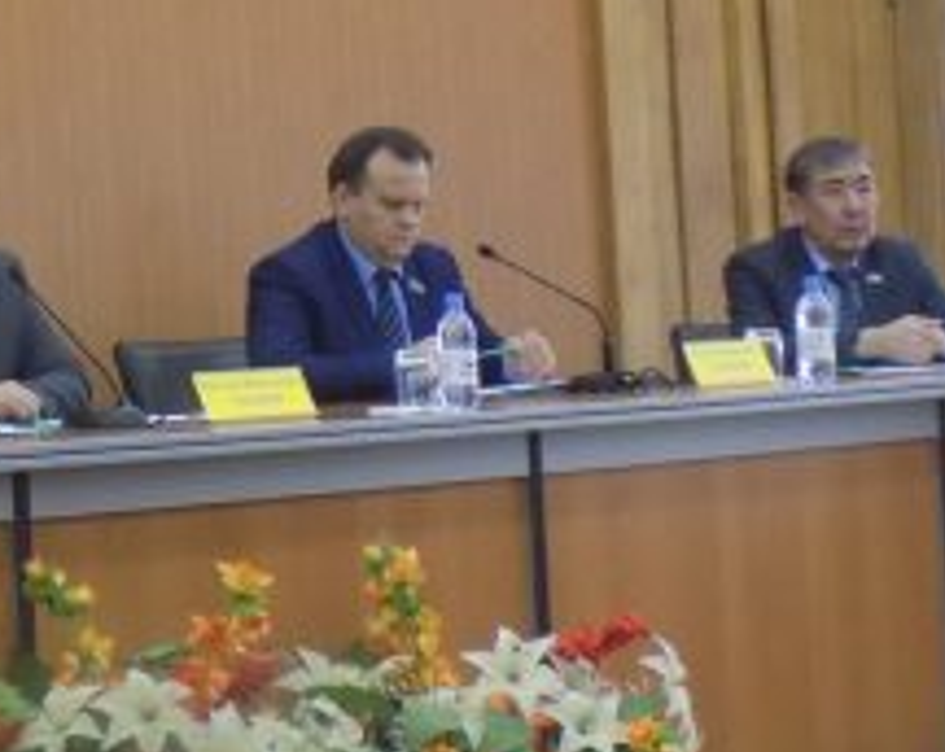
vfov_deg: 12.2
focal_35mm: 125
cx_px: -298
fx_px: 3490
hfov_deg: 14.7
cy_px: 131
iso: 400
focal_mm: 8.1
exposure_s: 1/30
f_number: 3.7
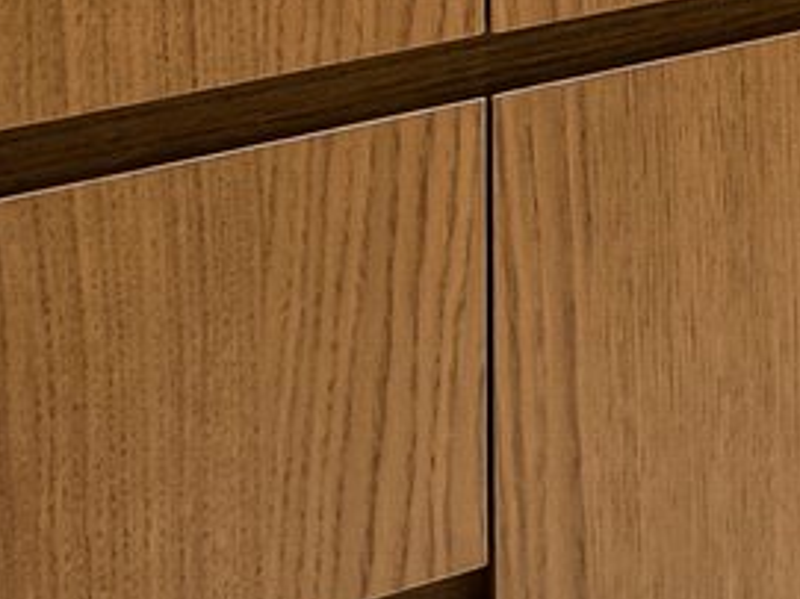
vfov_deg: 10.6
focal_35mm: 109
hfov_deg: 14.7
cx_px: 1624
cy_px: -1046
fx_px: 2518
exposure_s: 1/40
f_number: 8
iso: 400
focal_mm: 10
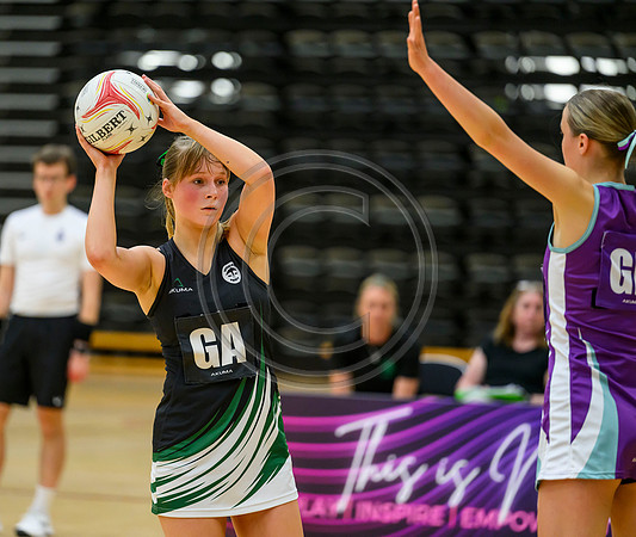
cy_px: 268
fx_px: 4473
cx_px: 233
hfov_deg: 8.1
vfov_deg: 6.9
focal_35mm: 233
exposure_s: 1/1250
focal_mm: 200
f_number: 2.8
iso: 3200
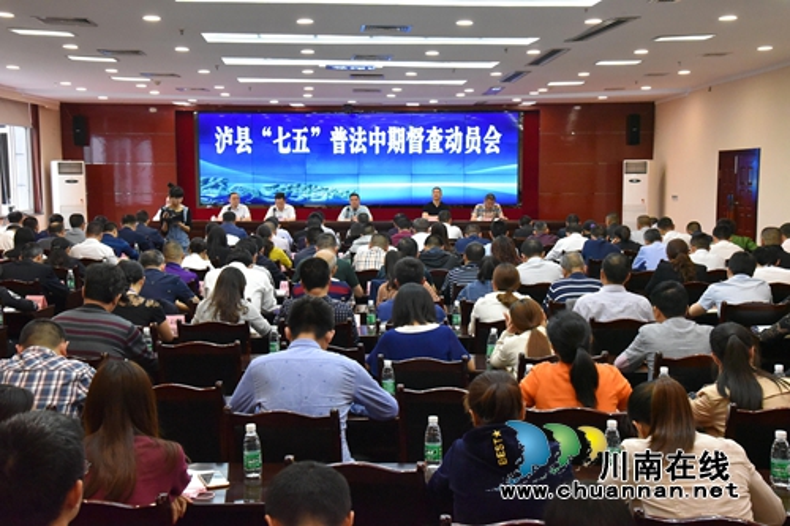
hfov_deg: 41.1
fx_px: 1053
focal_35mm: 48
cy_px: 263
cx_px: 395
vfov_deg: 28.1
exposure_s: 1/250
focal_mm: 48
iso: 12800
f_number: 8
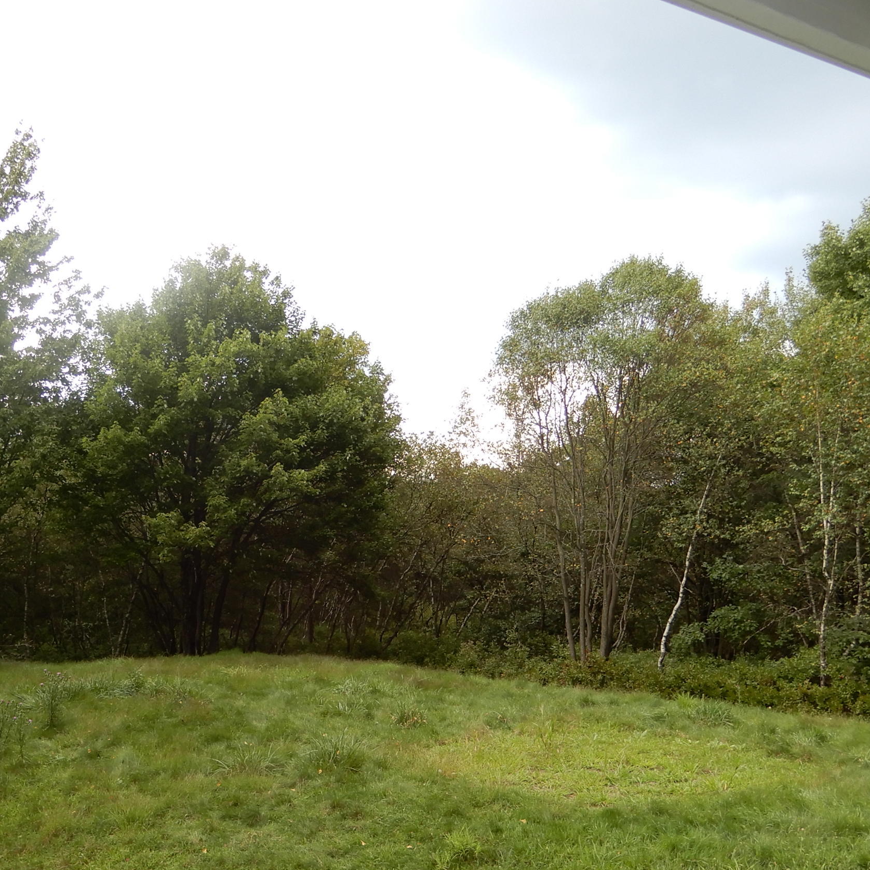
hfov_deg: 43.4
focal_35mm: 38
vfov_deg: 43.3
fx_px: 1081
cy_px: 570
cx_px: 305
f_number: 3.4
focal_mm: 4.3
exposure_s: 1/100
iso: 80
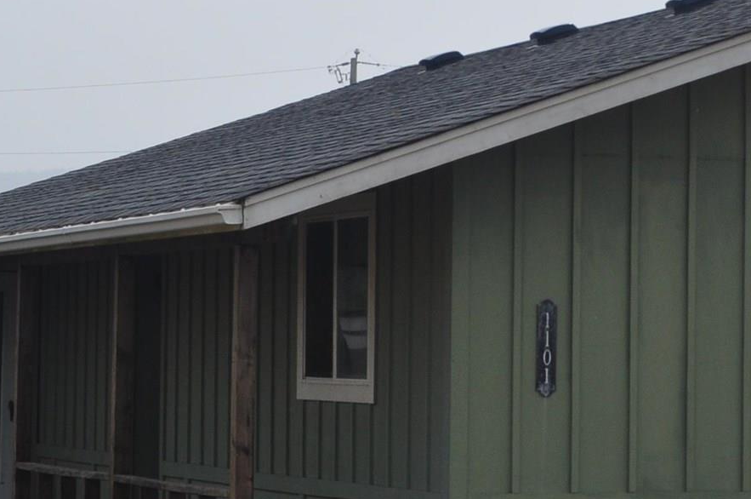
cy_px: 89
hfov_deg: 12.1
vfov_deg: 8.2
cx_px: 806
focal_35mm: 167
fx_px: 3479
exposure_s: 1/400
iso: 200
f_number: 11
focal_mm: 32
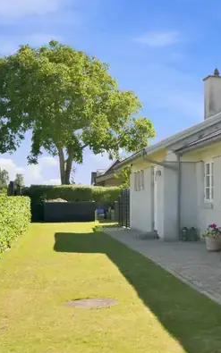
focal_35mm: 48
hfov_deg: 24.8
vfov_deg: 41.8
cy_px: 177
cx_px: 251
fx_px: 462
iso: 200
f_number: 8
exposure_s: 1/160
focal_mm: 20.9
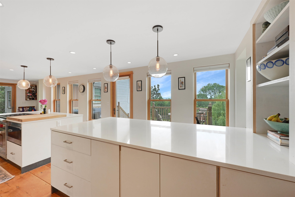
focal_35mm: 14
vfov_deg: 81.2
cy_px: 98
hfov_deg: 104.3
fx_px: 115
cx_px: 148
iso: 4000
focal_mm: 14
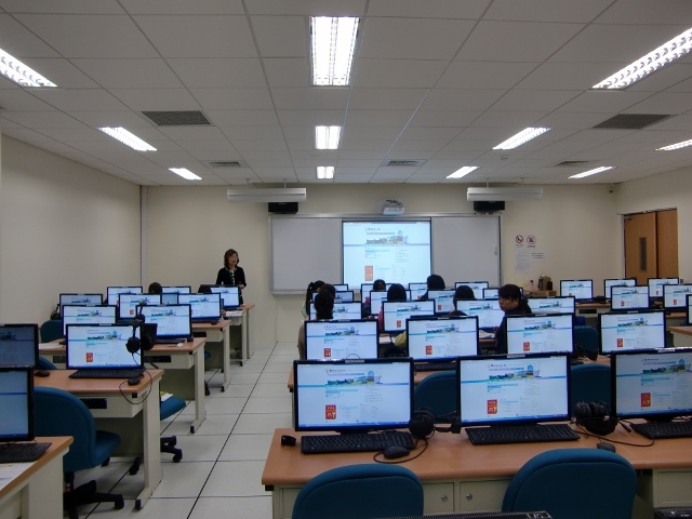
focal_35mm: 28
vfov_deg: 49.7
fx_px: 560
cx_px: 346
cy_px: 260
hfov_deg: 63.4
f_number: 2.6
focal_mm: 4.9
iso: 80
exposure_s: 1/60
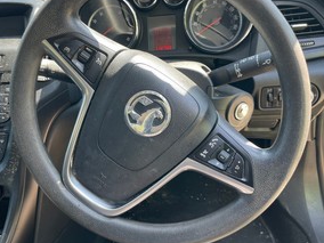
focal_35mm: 32
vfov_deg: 44.0
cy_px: 104
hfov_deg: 56.7
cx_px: 143
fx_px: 300
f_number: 1.6
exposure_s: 1/121
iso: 64
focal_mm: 4.2
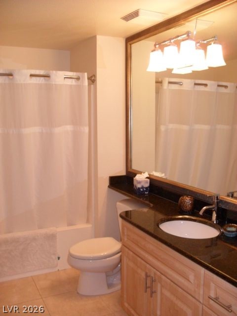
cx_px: 118
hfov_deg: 40.7
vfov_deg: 52.6
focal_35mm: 35
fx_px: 320
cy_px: 158
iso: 200
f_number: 3
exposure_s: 1/45
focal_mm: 6.3
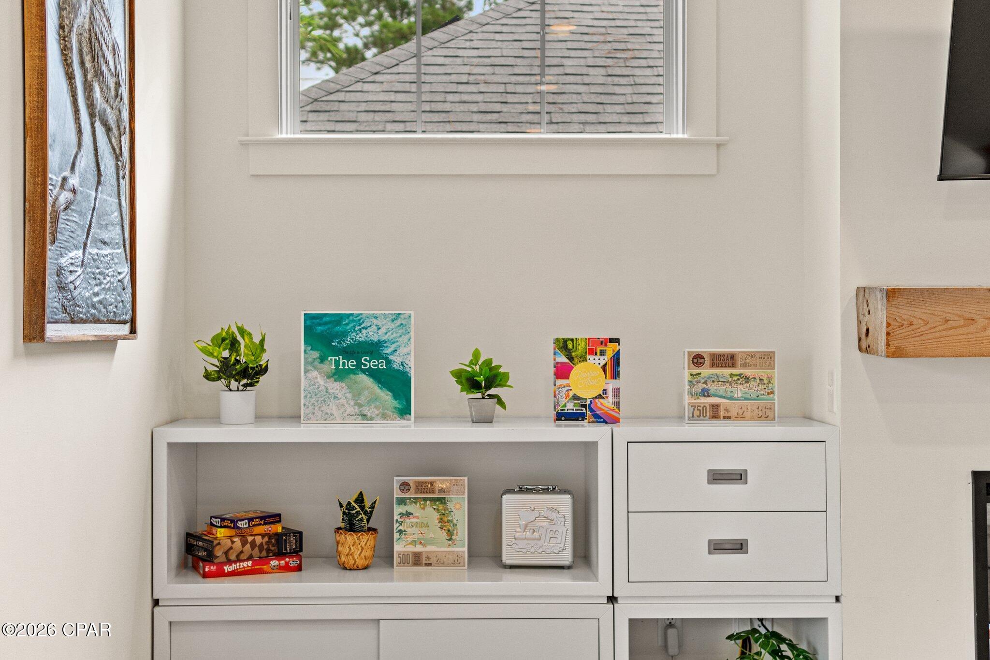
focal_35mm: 45
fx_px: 1237
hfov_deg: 43.6
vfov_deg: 29.9
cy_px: 330
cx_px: 495
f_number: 2.8
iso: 400
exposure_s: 1/40
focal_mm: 30
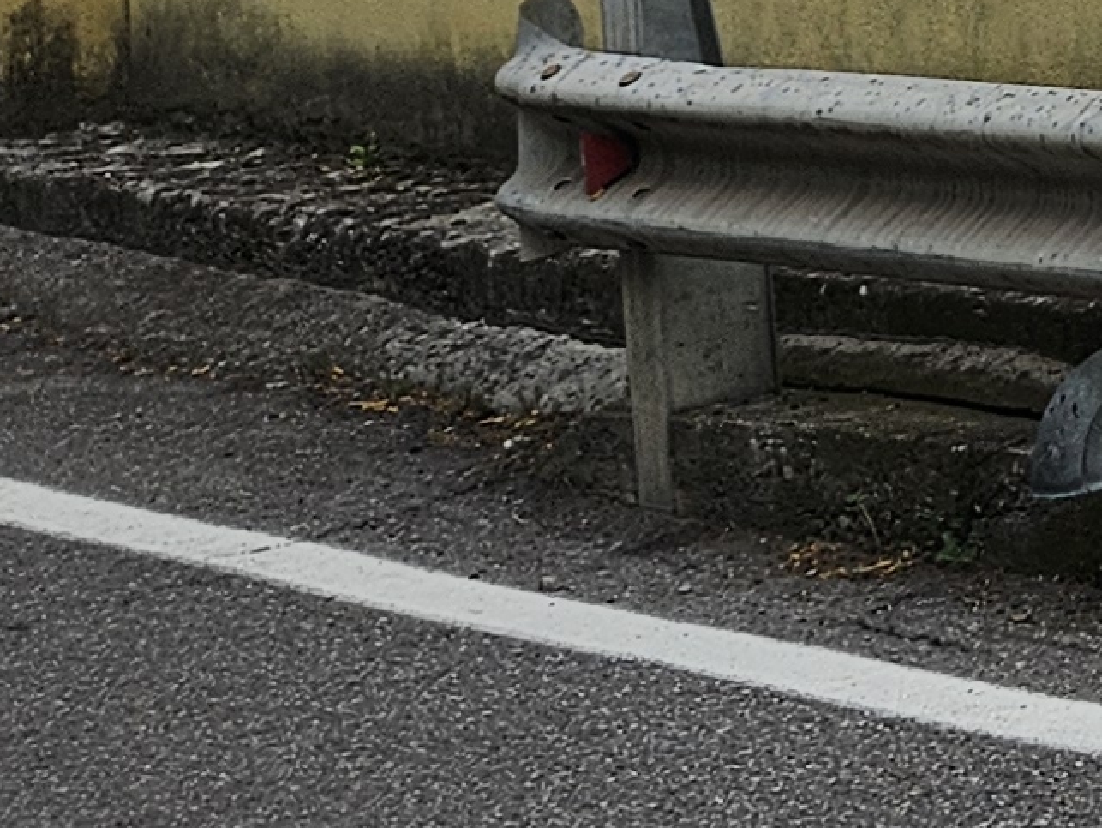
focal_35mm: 143
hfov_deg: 10.7
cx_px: 3032
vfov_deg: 10.2
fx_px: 4555
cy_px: -264
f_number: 1.8
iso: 25
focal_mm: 5.4
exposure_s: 1/100
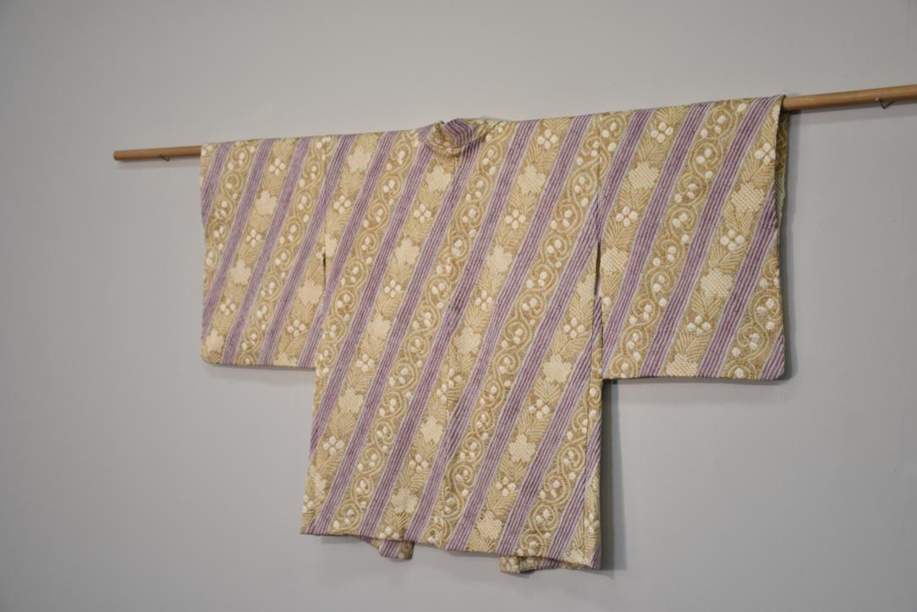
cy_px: 306
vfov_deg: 25.8
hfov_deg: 37.8
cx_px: 458
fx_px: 1337
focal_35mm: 52
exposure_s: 1/80
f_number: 4.2
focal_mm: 35
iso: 400
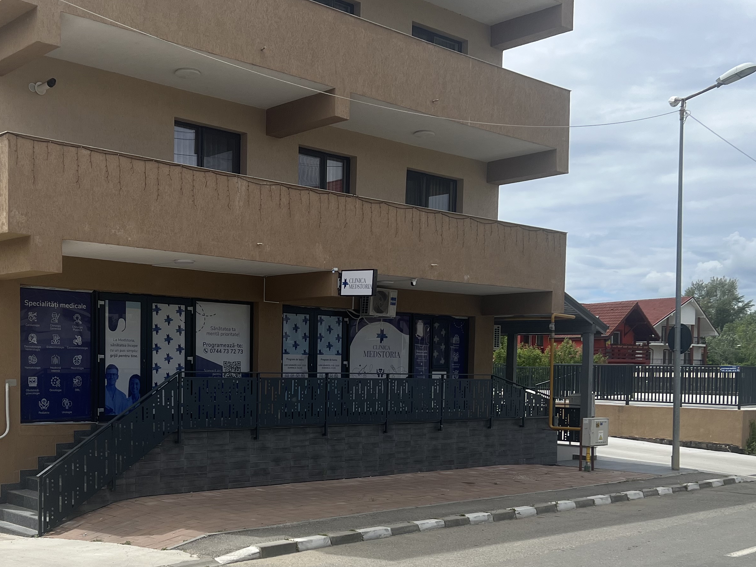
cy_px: 422
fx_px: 961
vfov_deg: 32.3
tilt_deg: -2.2
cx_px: 291
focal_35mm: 44
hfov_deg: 42.7
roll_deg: +0.0
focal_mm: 5.7
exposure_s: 1/5587
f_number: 1.5
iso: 50
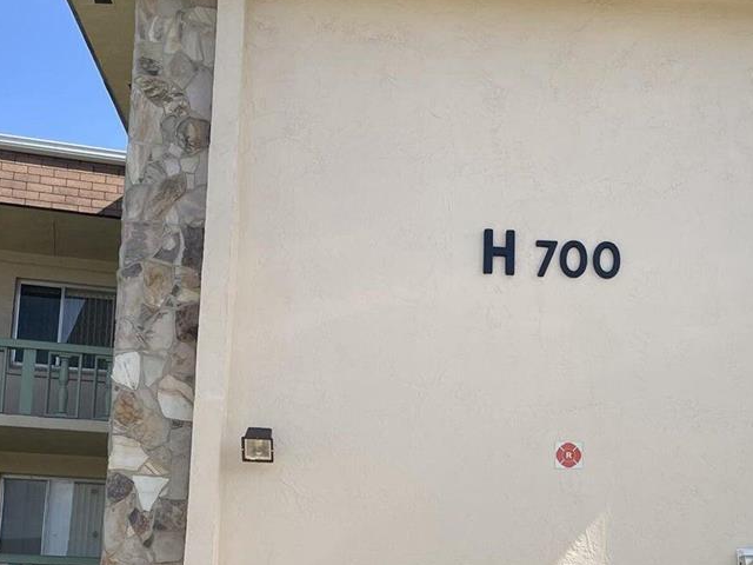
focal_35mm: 65
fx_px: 1414
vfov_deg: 22.3
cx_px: 557
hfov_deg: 29.4
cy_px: 437
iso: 32
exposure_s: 1/2174
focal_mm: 4.2
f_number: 1.6
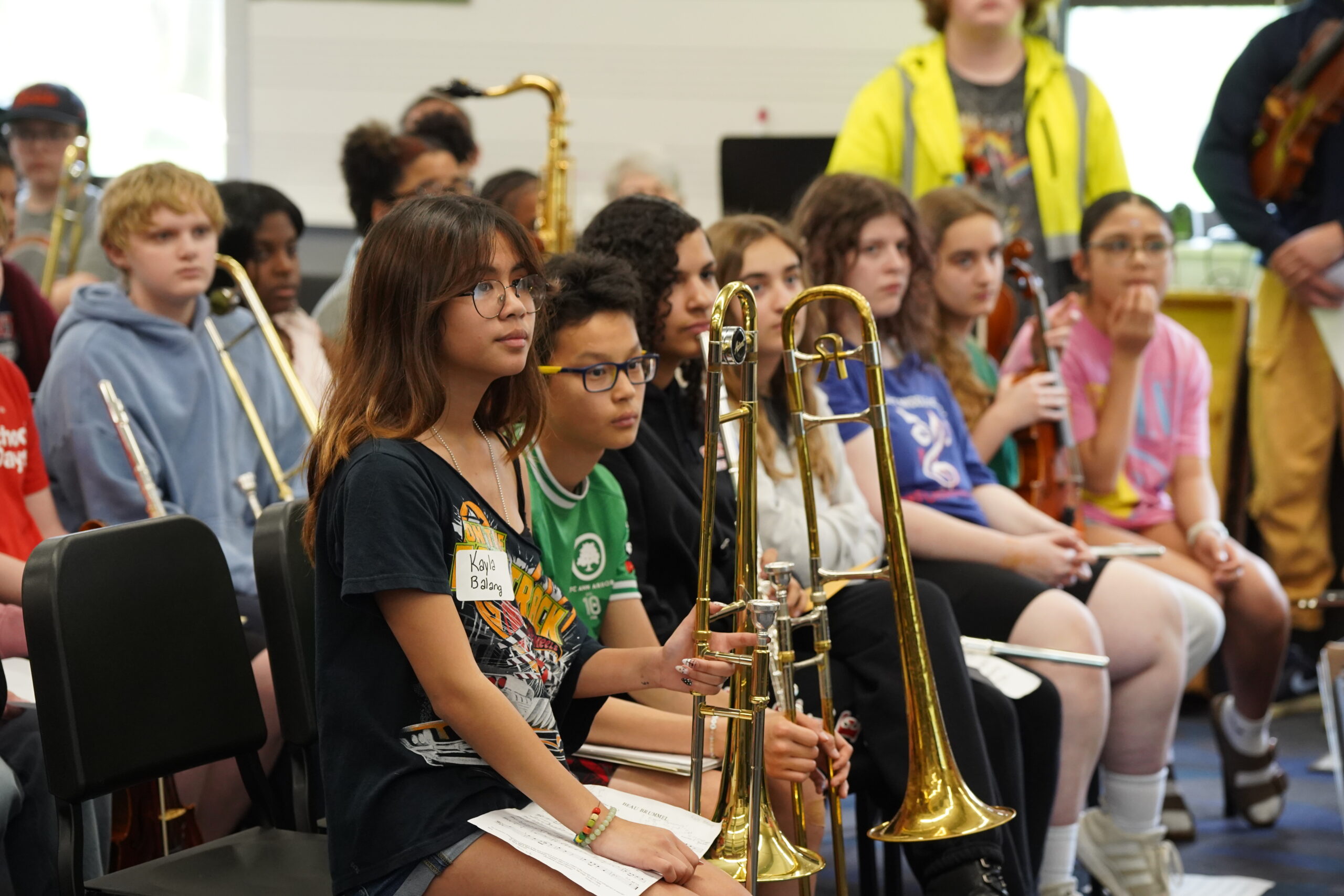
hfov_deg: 17.5
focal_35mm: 117
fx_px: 4368
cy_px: 448
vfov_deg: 11.7
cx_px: 672
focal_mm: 117
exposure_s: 1/125
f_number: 4.5
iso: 3200
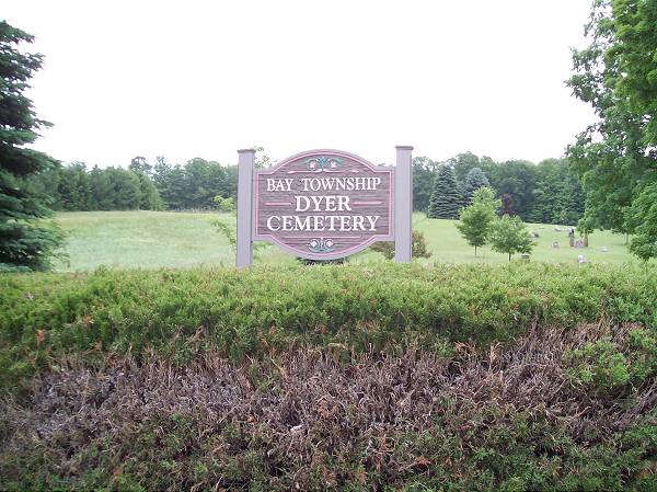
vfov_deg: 39.6
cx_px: 328
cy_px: 246
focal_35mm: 36
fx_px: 683
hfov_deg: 51.4
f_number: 2.7
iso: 80
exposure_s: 1/338
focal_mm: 6
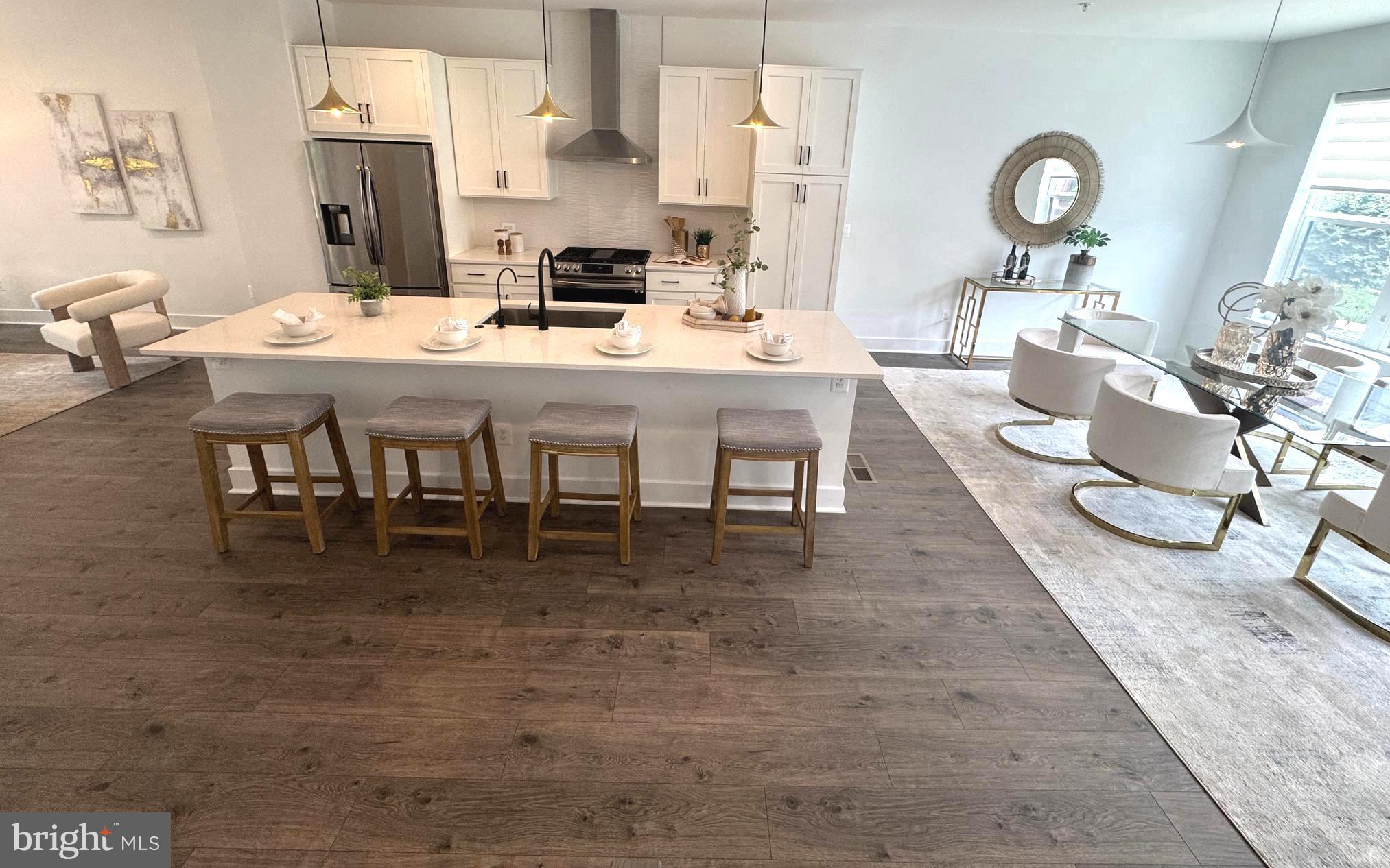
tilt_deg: -19.4
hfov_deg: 101.5
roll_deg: -2.0
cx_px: 702
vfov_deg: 73.9
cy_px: 342
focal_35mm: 15
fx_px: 568
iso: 125
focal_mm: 2.22
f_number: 2.2
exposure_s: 1/120
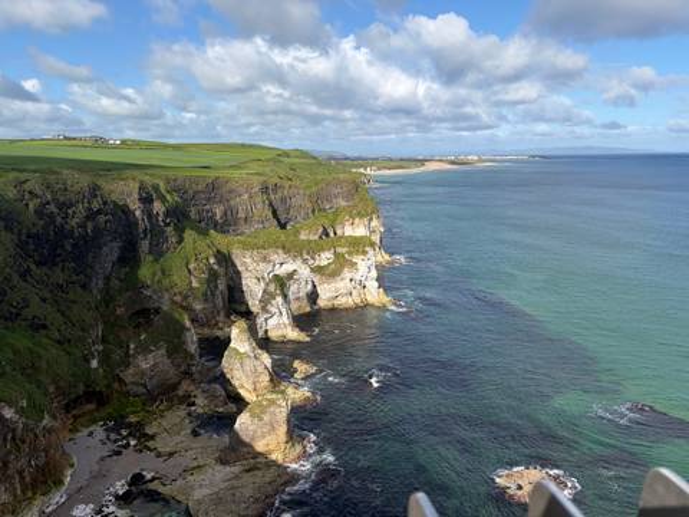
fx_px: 518
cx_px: 344
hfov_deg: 67.3
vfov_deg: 53.1
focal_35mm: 26
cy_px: 258
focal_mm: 5.96
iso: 50
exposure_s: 1/3125
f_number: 1.6
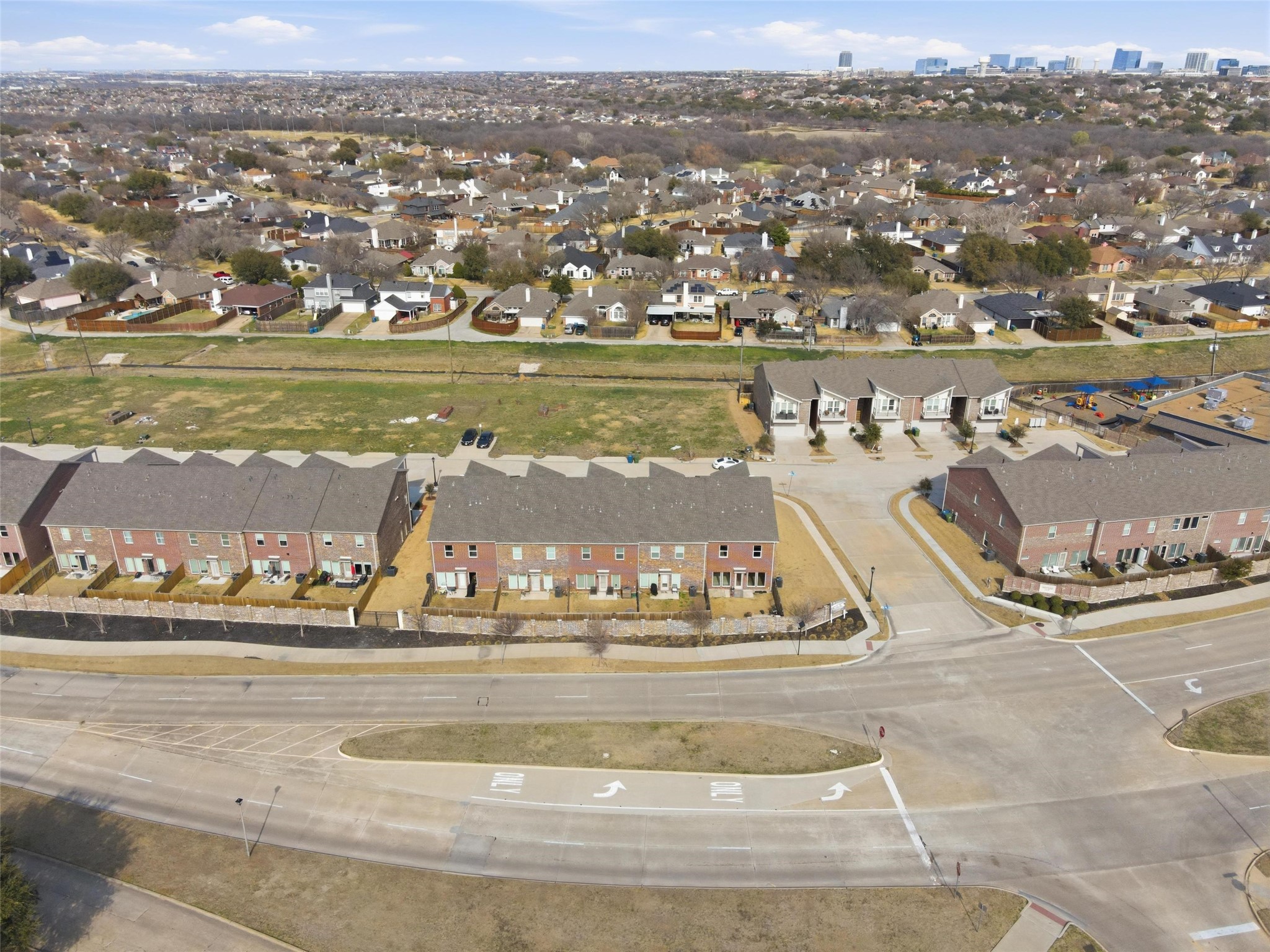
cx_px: 635
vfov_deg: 56.8
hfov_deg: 71.6
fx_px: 881
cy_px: 476
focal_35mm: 24
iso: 100
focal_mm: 4.5
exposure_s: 1/1000
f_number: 2.8
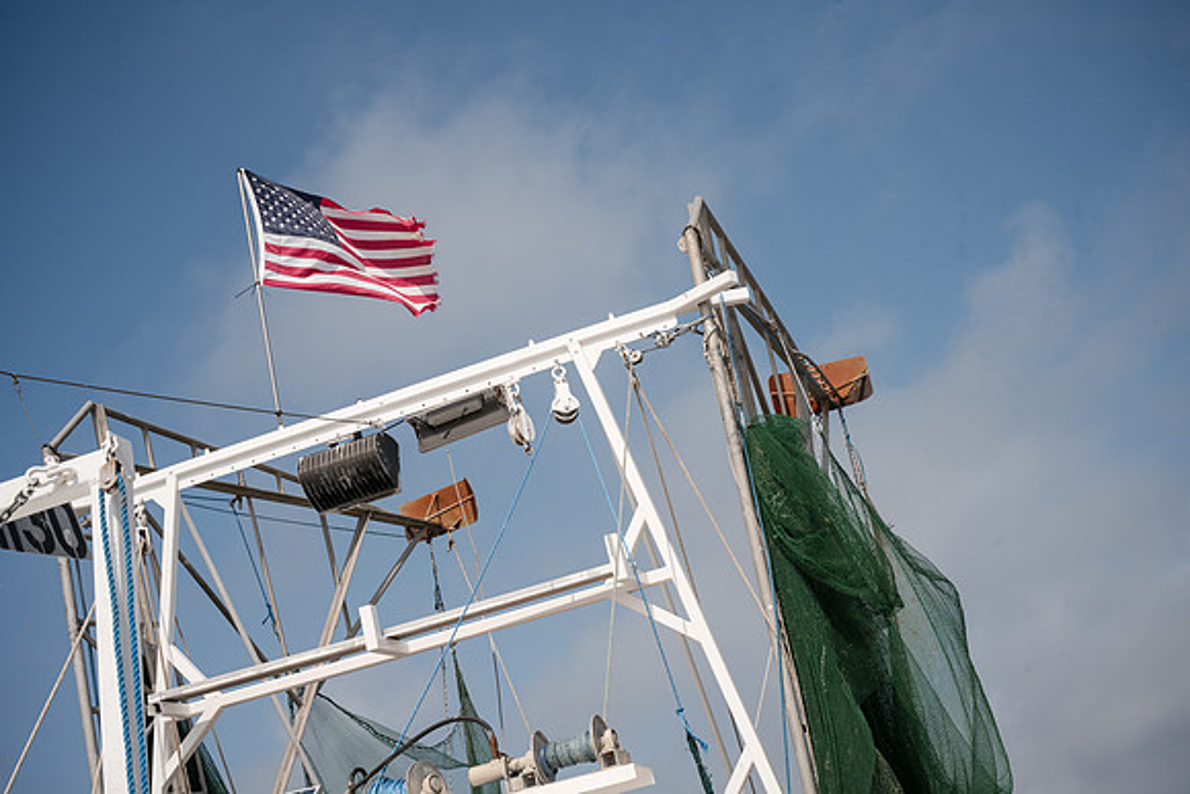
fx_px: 1653
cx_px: 595
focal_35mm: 50
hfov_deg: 39.6
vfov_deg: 27.0
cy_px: 397
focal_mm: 50
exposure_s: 1/1000
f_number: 10
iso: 200
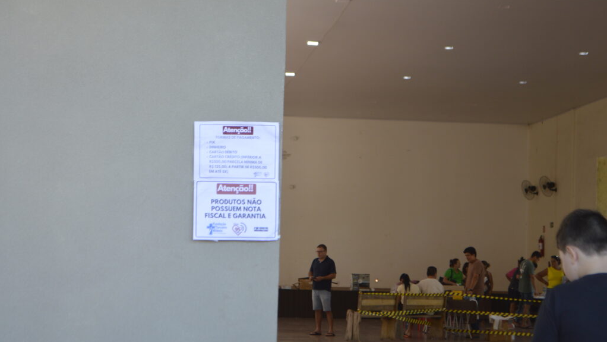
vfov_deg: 14.0
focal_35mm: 87
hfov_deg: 24.6
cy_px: 181
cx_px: 304
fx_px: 1393
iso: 400
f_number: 5.6
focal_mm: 55
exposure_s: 1/80
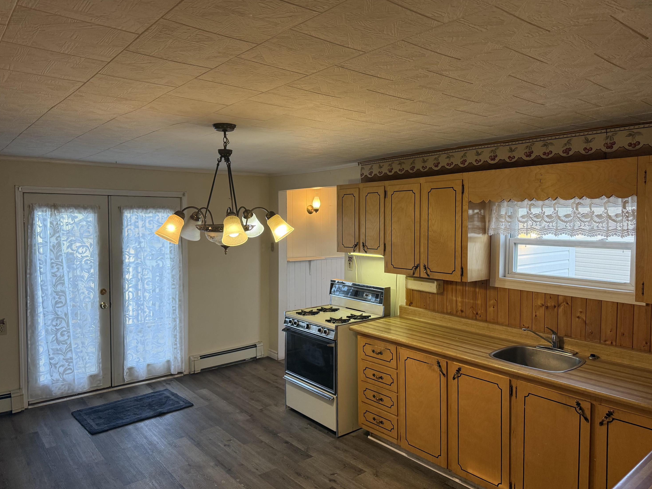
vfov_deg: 54.9
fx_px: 471
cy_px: 239
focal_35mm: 25
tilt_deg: -2.7
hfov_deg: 69.4
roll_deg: -0.5
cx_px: 333
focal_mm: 6.76
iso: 200
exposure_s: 1/120
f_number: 1.78
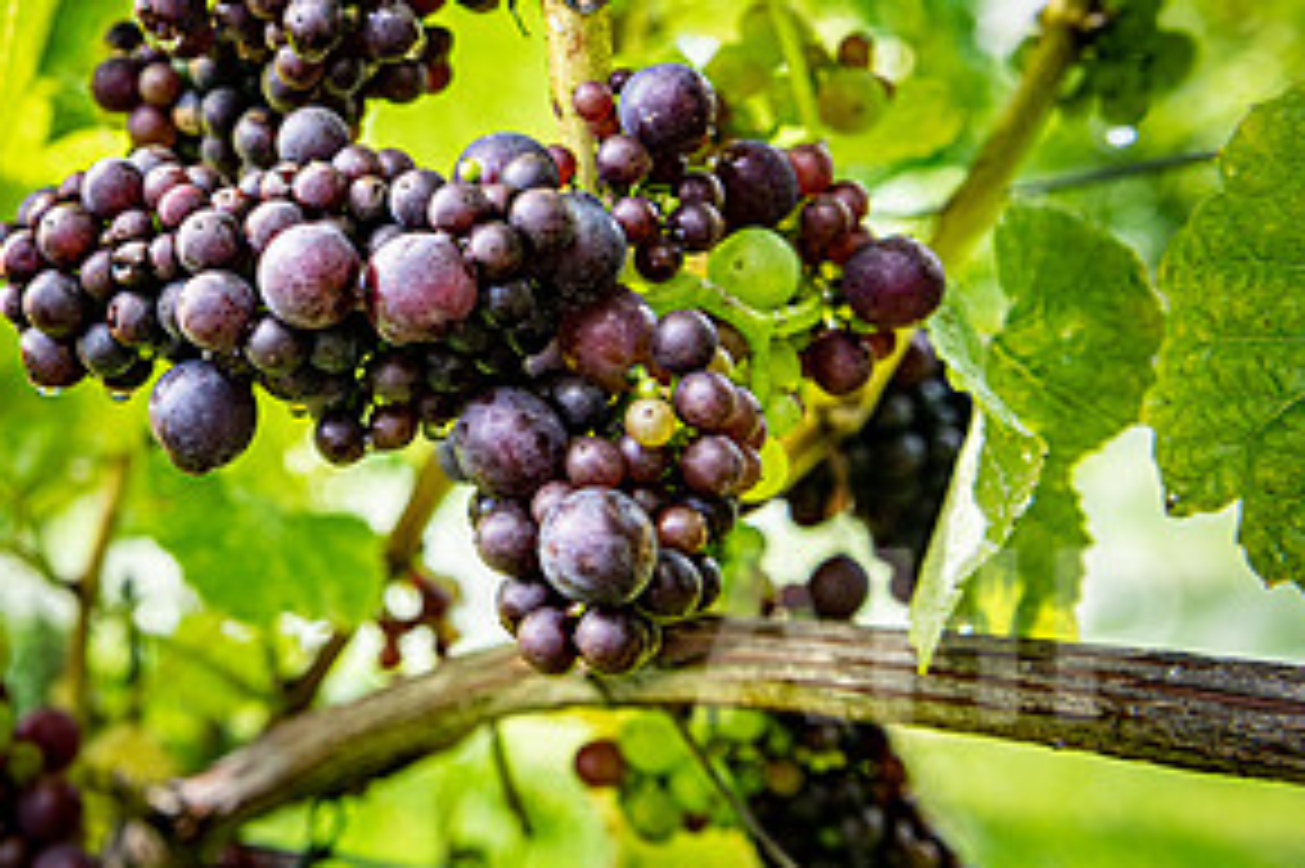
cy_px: 151
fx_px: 2101
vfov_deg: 23.0
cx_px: 86
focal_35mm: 58
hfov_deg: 32.5
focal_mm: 29
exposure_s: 1/500
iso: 220
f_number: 5.6
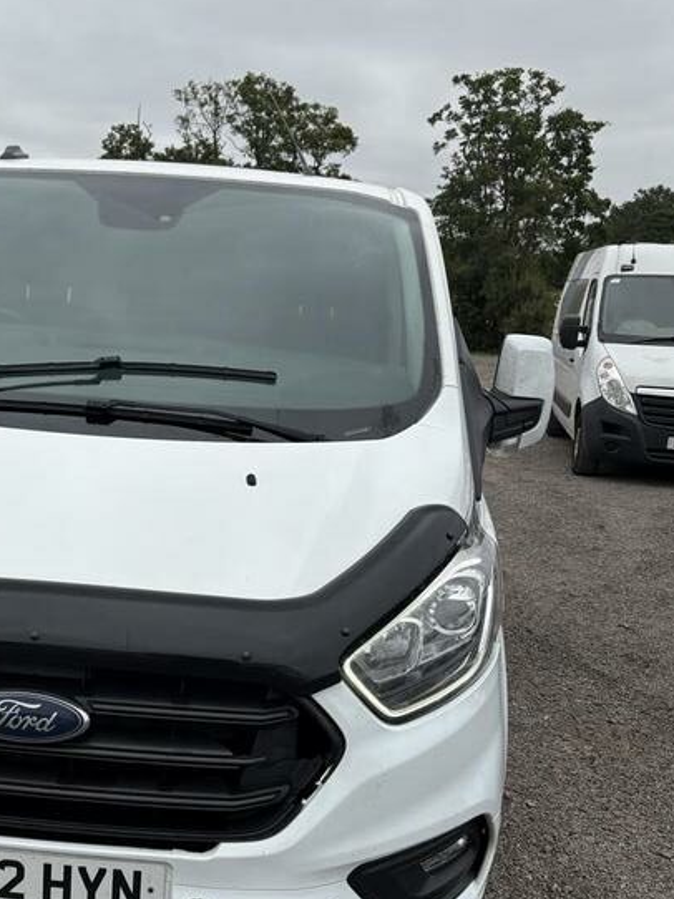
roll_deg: +0.5
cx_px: 139
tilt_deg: -5.2
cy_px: 519
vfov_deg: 43.7
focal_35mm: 43
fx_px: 1117
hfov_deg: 32.7
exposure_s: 1/1848
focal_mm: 5.96
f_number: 1.6
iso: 50
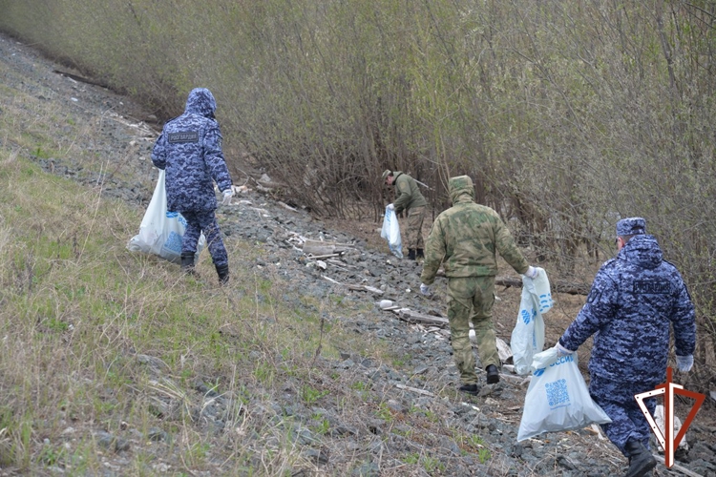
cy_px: 238
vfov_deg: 17.5
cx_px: 358
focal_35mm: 78
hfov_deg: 26.0
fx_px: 1551
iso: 360
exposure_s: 1/500
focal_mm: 78
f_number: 5.6
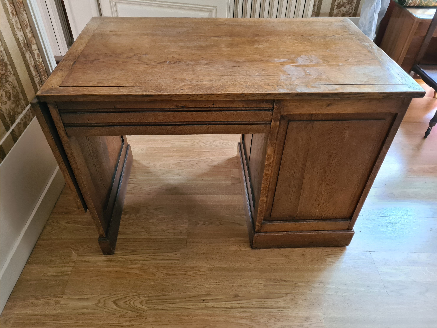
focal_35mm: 26
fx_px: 328
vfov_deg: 53.1
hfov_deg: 67.3
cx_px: 218
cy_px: 164
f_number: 1.8
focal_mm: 5.4
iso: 640
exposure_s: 1/50
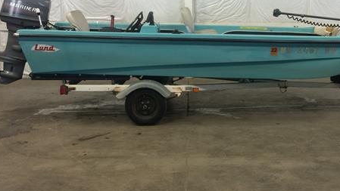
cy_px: 56
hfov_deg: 45.1
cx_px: 209
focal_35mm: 45
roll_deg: +1.0
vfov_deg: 26.3
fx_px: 406
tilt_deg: -6.6
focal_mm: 4.15
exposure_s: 1/30
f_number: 2.2
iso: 50
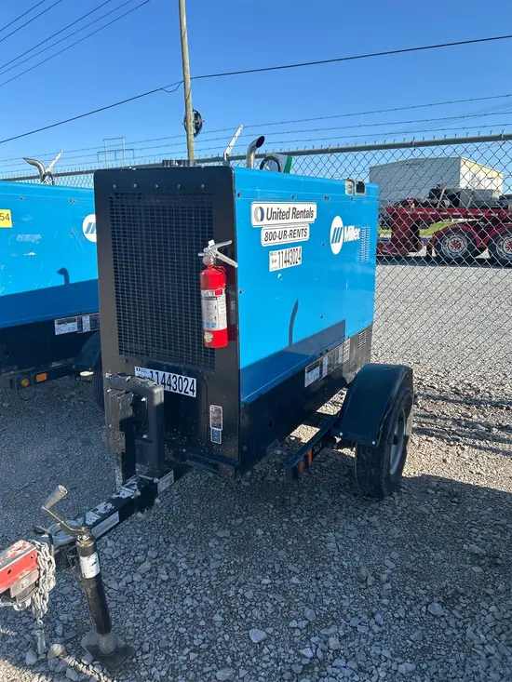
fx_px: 513
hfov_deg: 53.1
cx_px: 256
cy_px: 341
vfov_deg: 67.3
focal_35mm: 26
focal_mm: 5.7
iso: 50
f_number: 1.5
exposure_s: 1/2045
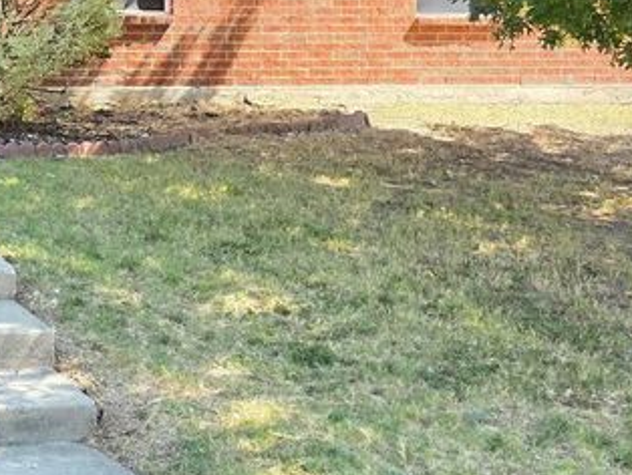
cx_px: -155
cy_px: -32
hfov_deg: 23.4
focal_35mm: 75
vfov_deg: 19.0
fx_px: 1370
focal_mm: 6.3
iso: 40
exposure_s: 1/359
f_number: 1.7
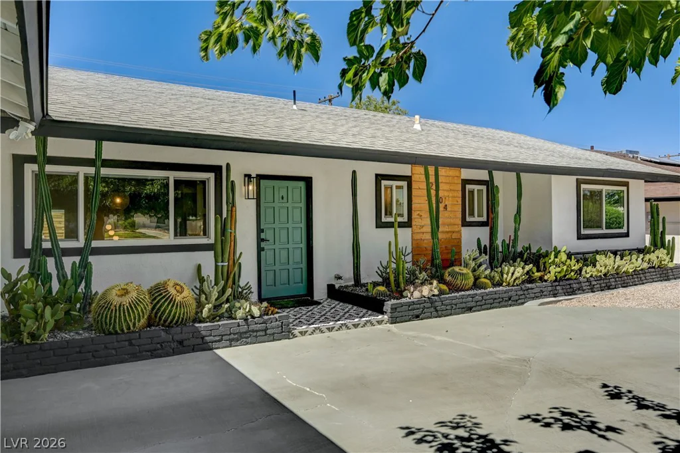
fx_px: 434
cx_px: 340
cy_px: 226
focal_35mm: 23
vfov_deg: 55.0
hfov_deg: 76.1
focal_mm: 23
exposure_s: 1/500
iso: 640
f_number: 9
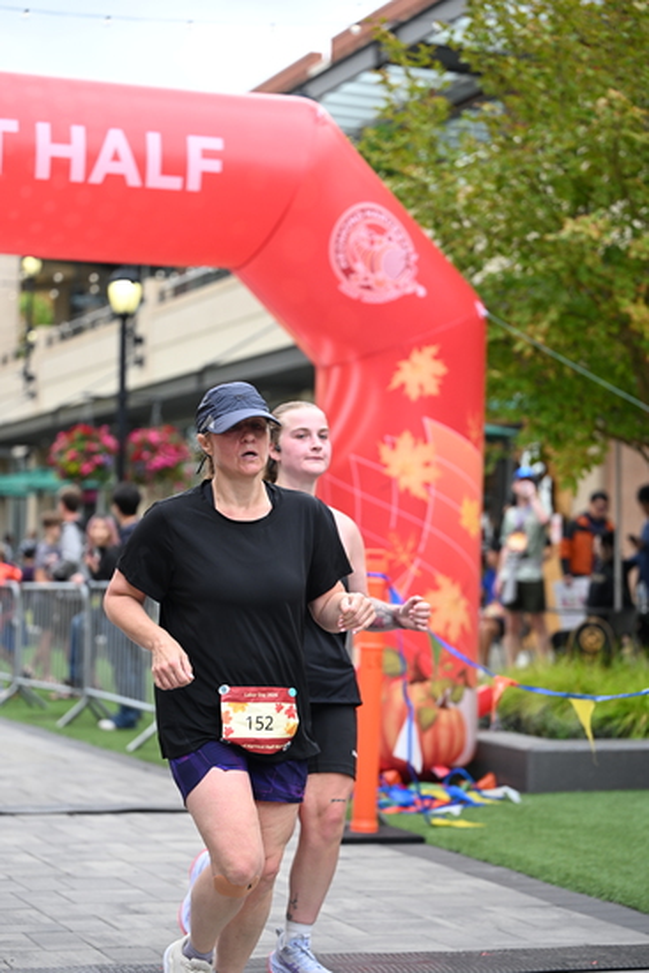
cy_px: 486
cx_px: 324
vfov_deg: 26.3
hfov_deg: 17.7
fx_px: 2081
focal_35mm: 77
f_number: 2.8
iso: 640
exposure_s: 1/2000
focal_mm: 77
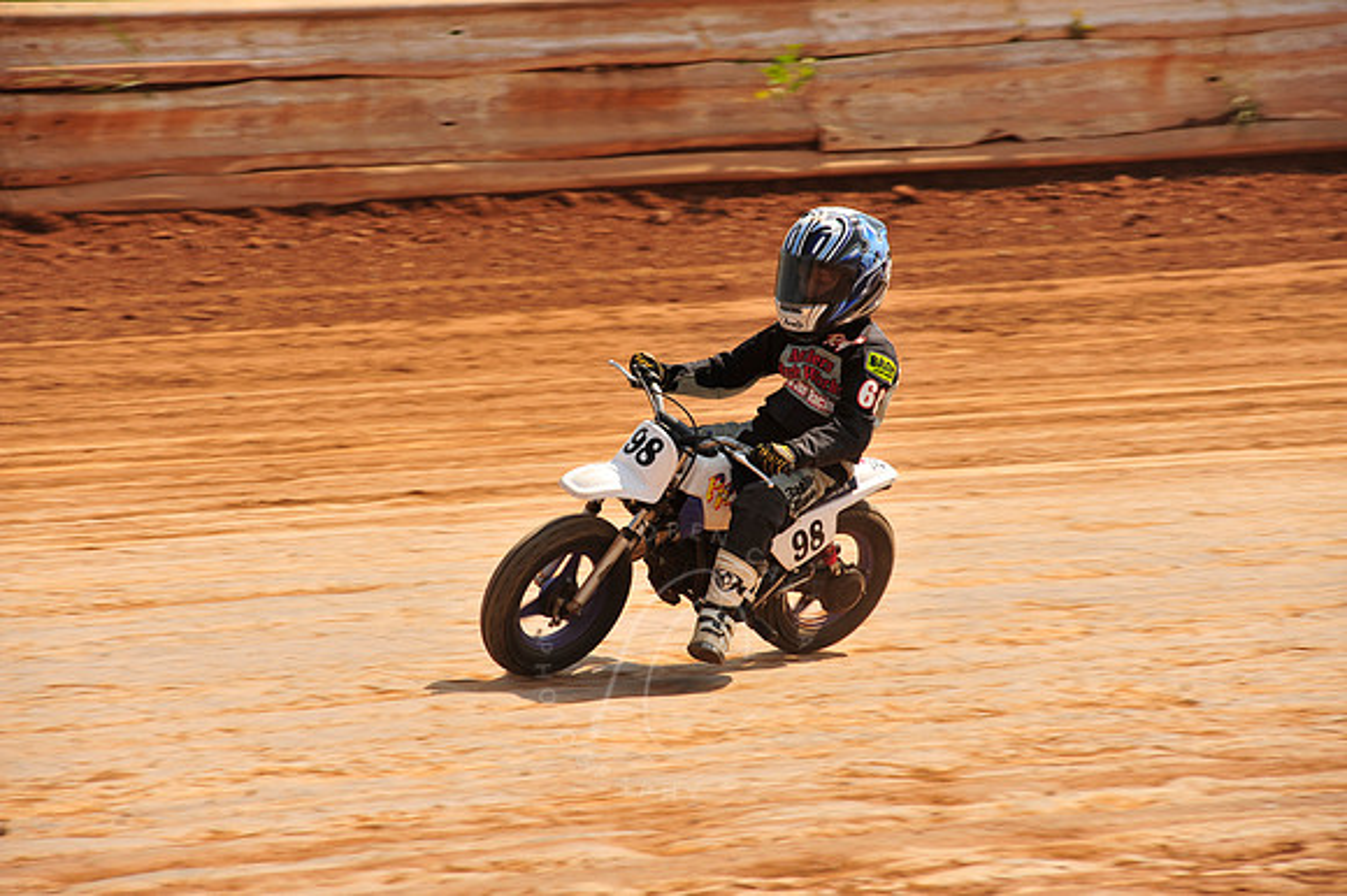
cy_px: 448
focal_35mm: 200
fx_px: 7479
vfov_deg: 6.9
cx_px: 674
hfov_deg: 10.3
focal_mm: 200
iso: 200
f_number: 9
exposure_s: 1/400
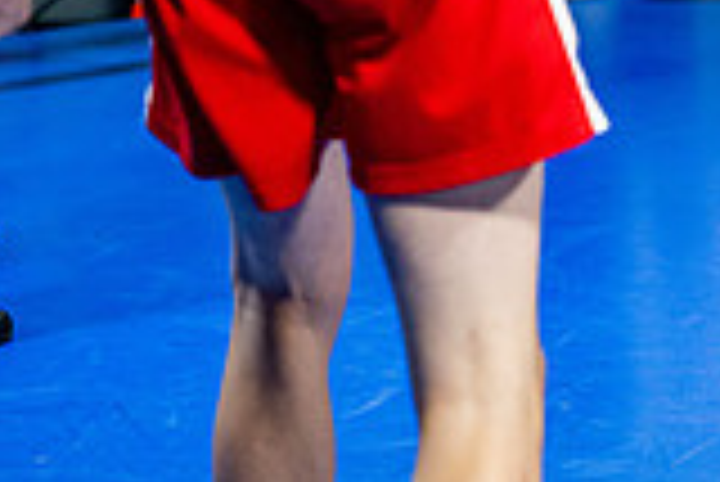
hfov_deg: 9.4
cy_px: -385
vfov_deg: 6.2
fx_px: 4344
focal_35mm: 217
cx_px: 860
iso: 4000
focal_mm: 60
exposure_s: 1/1000
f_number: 2
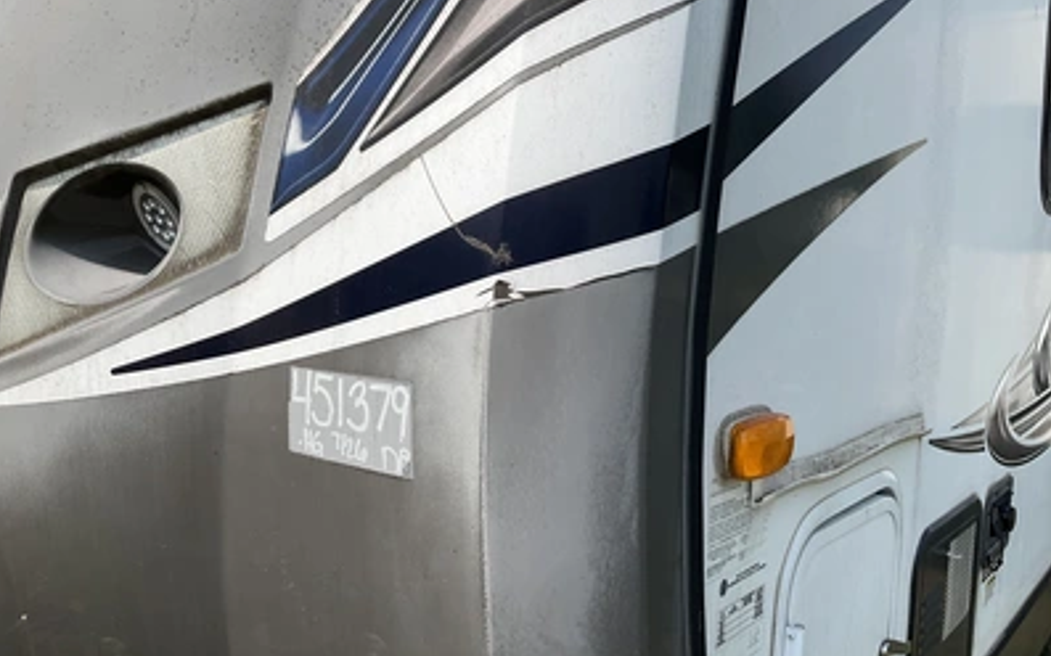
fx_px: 888
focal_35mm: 31
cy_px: 270
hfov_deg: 61.2
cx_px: 524
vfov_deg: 40.4
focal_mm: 3
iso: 25
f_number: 1.8
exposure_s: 1/2959
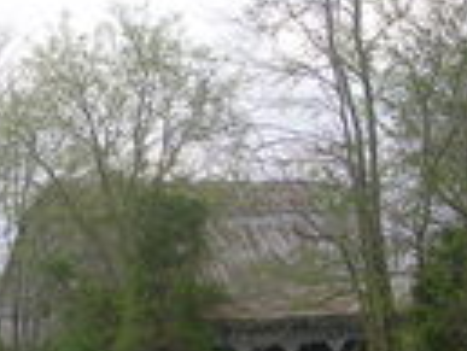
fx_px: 2431
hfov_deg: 10.7
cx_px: -145
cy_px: 358
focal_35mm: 180
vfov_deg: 8.2
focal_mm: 9.6
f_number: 3.5
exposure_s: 1/421
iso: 71
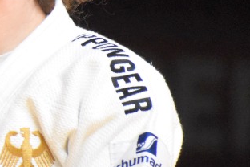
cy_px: 47
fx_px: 8874
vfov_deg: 1.1
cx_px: -80
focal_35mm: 1278
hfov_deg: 1.6
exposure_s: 1/640
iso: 6400
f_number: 7.1
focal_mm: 260
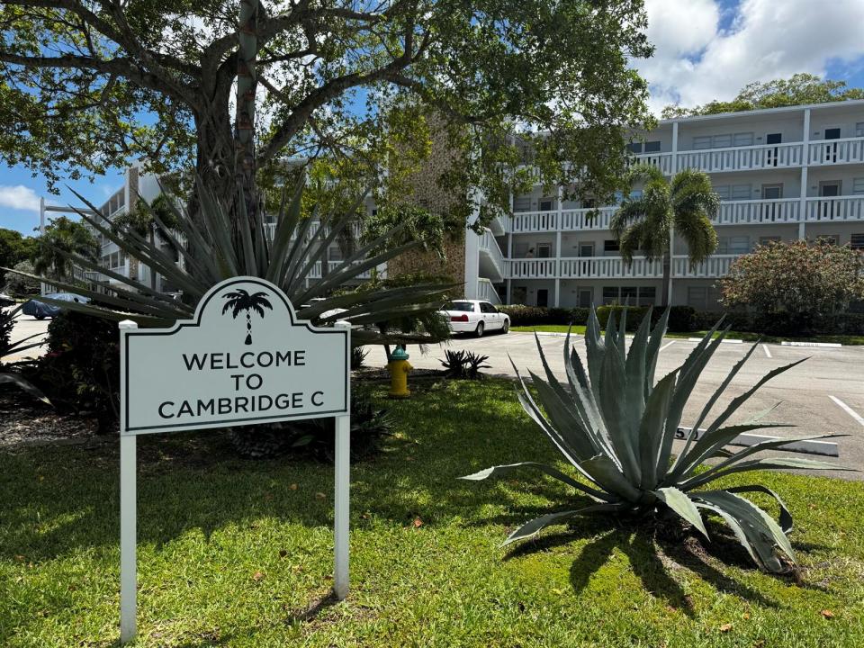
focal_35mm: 24
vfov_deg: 56.8
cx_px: 432
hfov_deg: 71.6
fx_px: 599
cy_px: 324
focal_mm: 6.76
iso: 80
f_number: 1.78
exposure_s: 1/3247
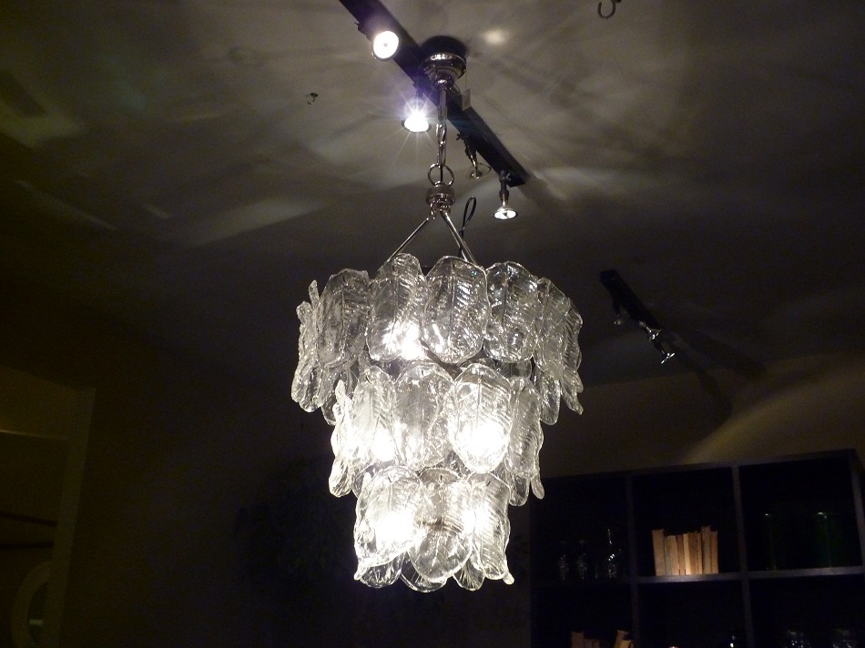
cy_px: 324
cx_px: 432
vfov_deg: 36.8
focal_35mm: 39
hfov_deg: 47.9
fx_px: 974
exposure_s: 1/40
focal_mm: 6.8
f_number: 4
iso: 400
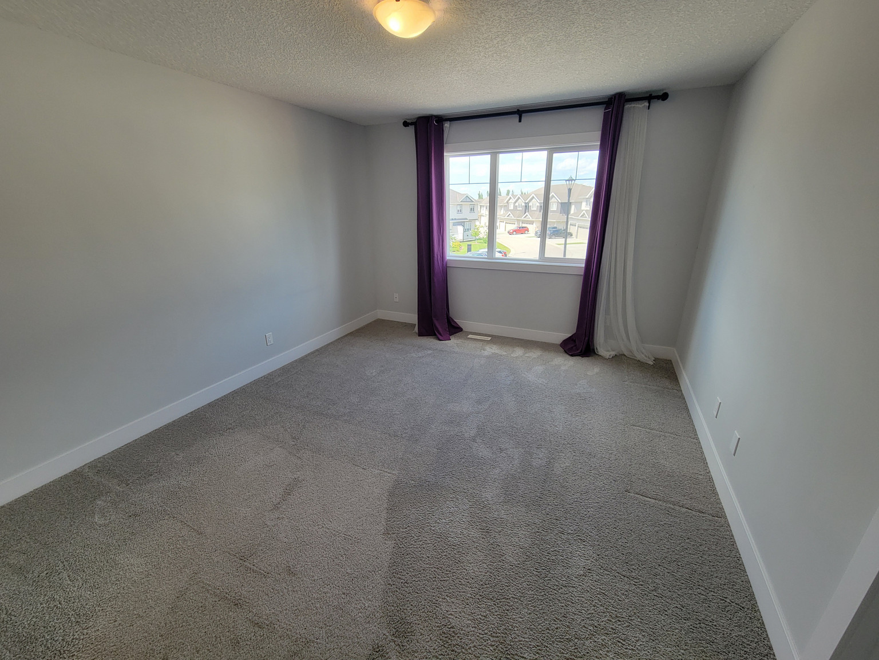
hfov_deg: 106.2
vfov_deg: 89.9
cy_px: 330
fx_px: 330
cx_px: 440
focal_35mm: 13
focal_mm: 2.2
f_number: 2.2
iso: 100
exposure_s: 1/120
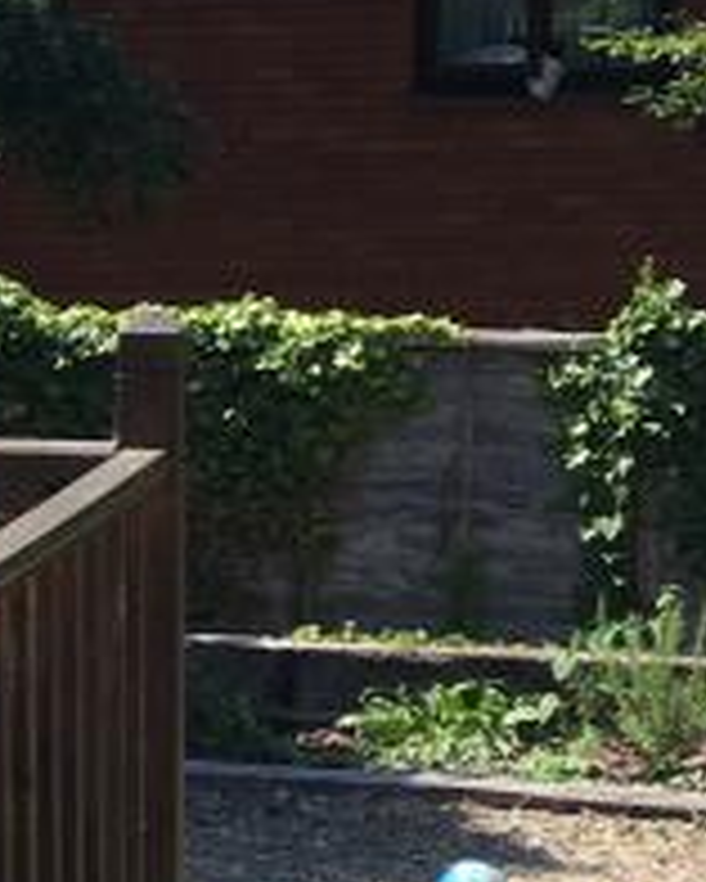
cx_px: -1075
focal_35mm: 148
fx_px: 3863
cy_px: 657
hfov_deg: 9.2
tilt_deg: -7.7
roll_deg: +1.6
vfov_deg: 13.0
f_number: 2.2
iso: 25
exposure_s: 1/777
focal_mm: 4.15
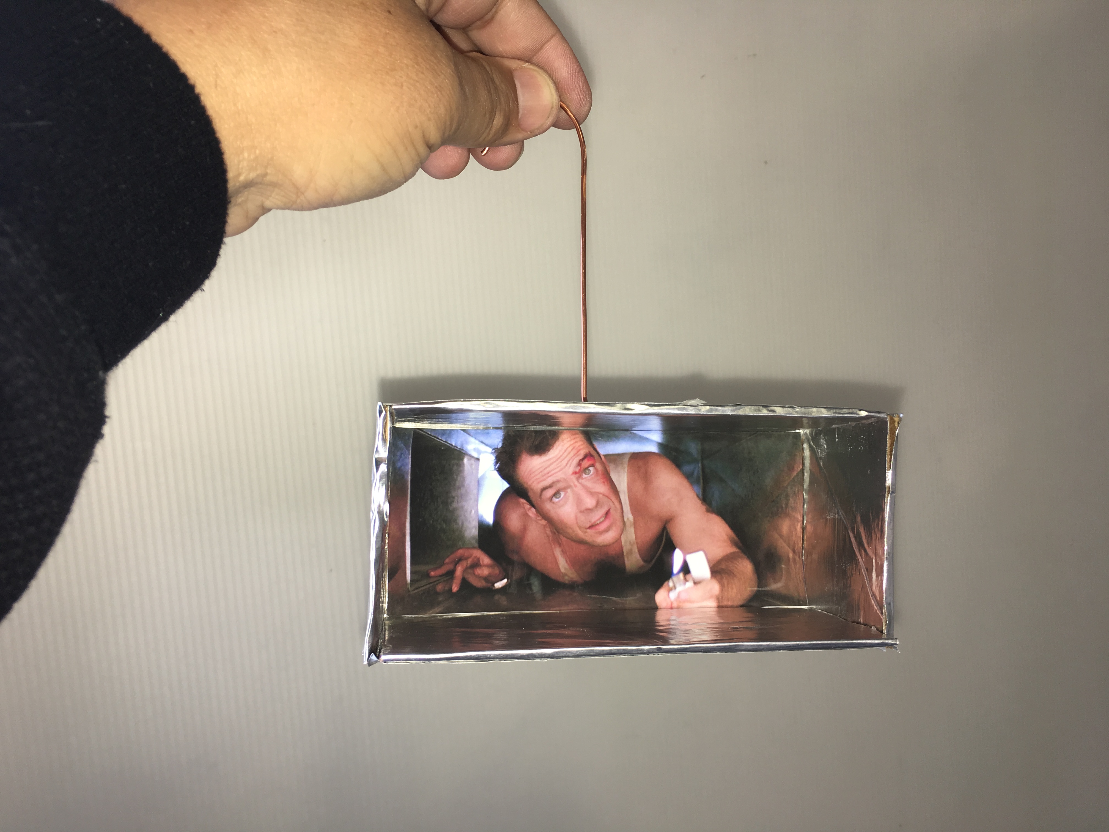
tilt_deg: -4.5
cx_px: 554
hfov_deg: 61.7
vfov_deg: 48.2
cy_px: 416
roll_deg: +4.6
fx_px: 929
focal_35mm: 29
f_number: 2.2
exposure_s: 1/30
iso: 25
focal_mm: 4.15
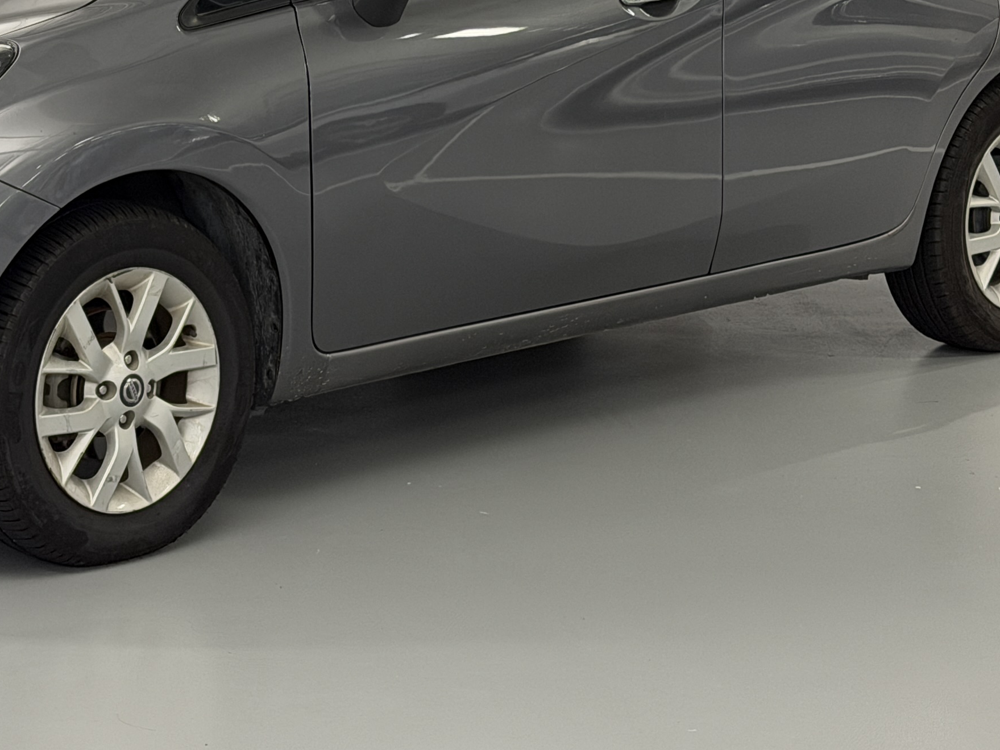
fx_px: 3178
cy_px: -79
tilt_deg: -5.1
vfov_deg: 13.2
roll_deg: +0.1
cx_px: 130
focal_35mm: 110
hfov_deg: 17.7
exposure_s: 1/50
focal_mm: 6.76
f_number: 1.78
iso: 100
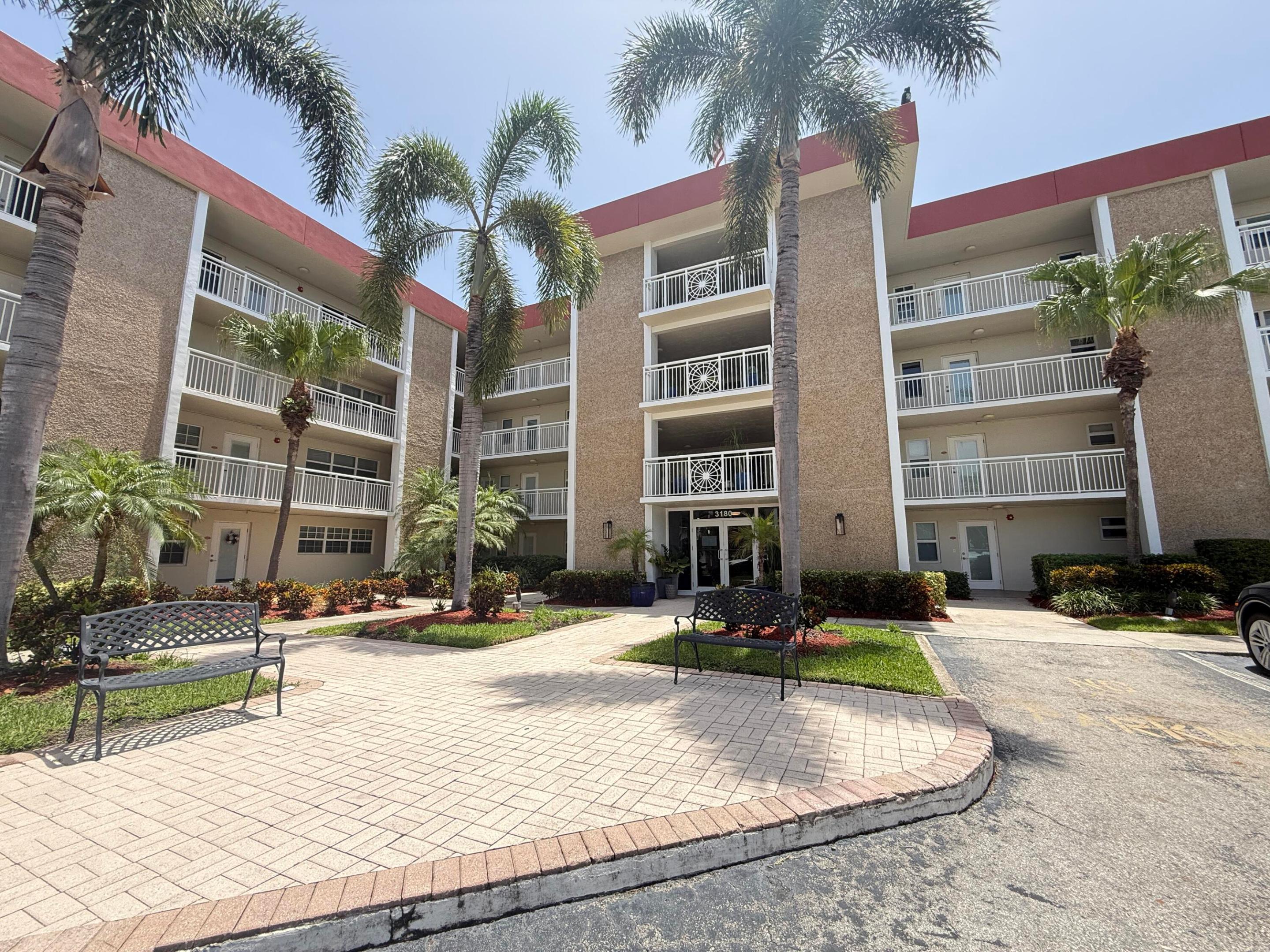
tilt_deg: +9.1
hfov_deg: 102.1
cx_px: 635
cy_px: 476
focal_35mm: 14
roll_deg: -0.3
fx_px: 514
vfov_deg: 85.7
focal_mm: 2.22
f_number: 2.2
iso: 64
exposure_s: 1/734
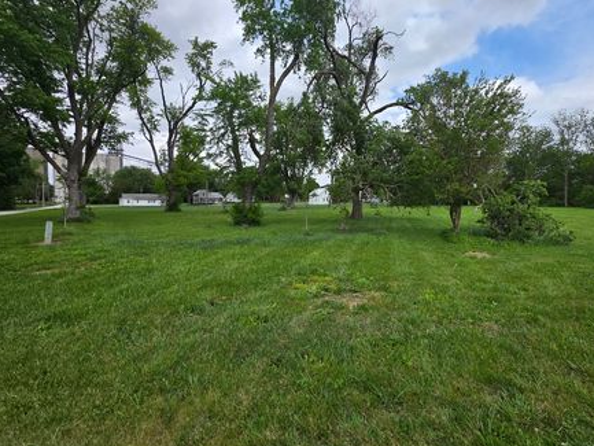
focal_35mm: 15
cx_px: 337
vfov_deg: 81.7
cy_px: 212
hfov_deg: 97.6
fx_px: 257
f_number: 1.9
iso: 40
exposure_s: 1/1829
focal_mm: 2.2
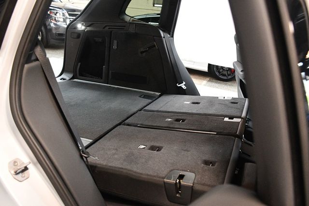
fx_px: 257
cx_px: 154
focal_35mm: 30
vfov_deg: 43.6
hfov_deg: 62.0
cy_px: 103
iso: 4000
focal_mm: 20
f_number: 3.5
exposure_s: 1/60
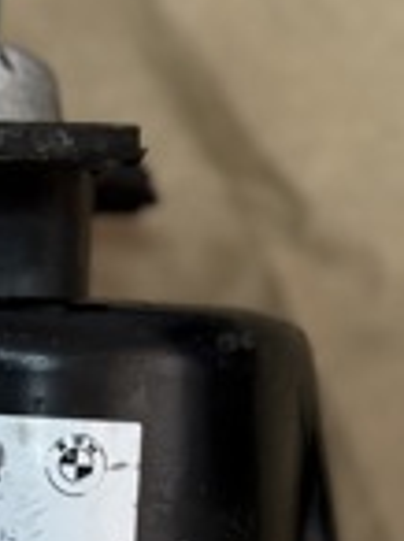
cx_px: -57
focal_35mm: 158
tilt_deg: -79.1
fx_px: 2466
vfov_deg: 12.4
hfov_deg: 9.3
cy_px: 534
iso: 100
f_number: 1.78
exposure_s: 1/50
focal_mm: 6.76
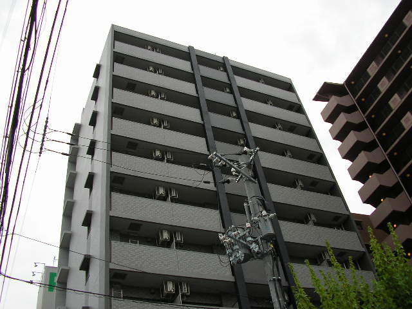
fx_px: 452
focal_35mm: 38
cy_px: 154
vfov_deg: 37.7
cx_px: 206
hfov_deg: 49.0
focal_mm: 5.8
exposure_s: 1/305
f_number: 4.1
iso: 71
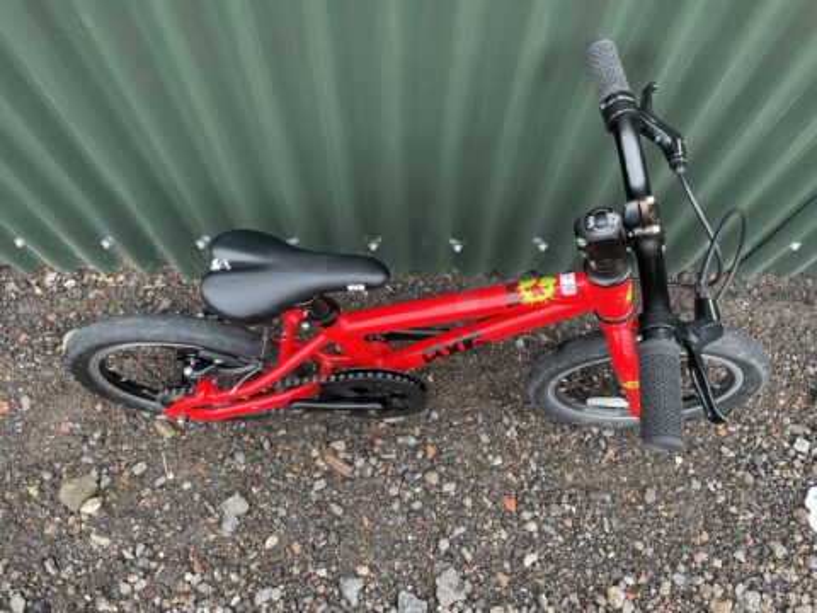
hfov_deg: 67.3
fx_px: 614
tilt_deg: -68.7
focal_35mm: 26
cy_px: 306
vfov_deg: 53.1
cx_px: 408
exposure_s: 1/262
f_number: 1.6
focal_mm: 4.2
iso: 32
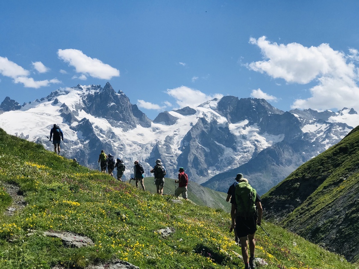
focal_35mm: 57
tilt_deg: +6.0
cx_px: 180
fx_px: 591
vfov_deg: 25.7
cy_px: 134
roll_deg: +1.3
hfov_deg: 33.8
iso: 20
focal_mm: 6.6
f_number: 2.8
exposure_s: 1/1546
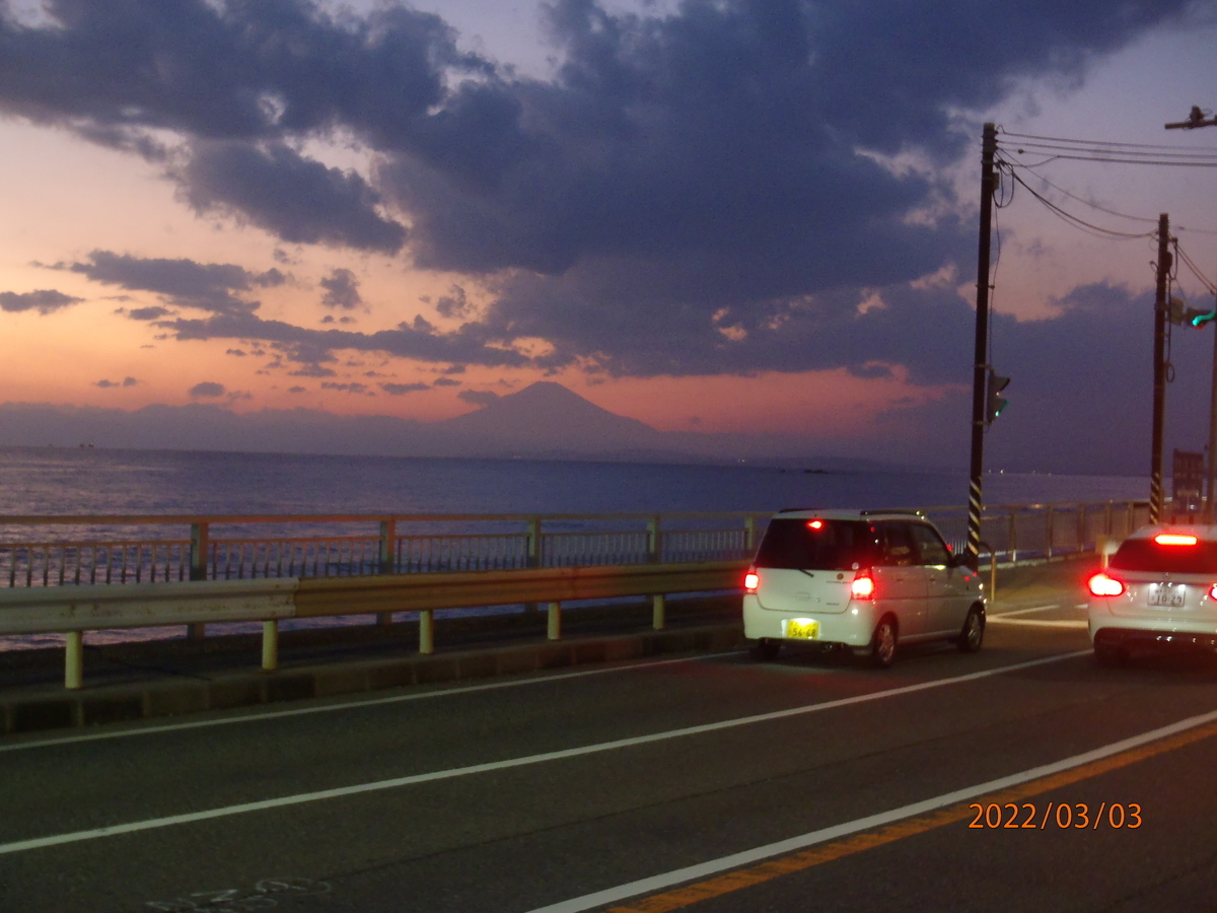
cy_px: 456
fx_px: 1723
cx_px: 608
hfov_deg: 38.9
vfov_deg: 29.7
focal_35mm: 49
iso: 250
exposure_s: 1/4
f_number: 4.9
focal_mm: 8.8
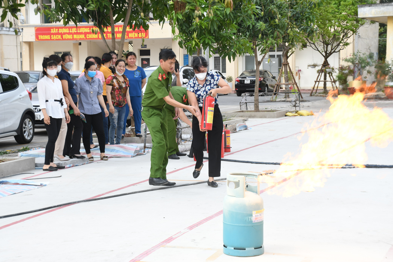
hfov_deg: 24.2
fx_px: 917
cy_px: 131
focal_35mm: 84
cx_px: 196
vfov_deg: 16.3
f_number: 9
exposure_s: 1/200
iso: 200
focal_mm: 56
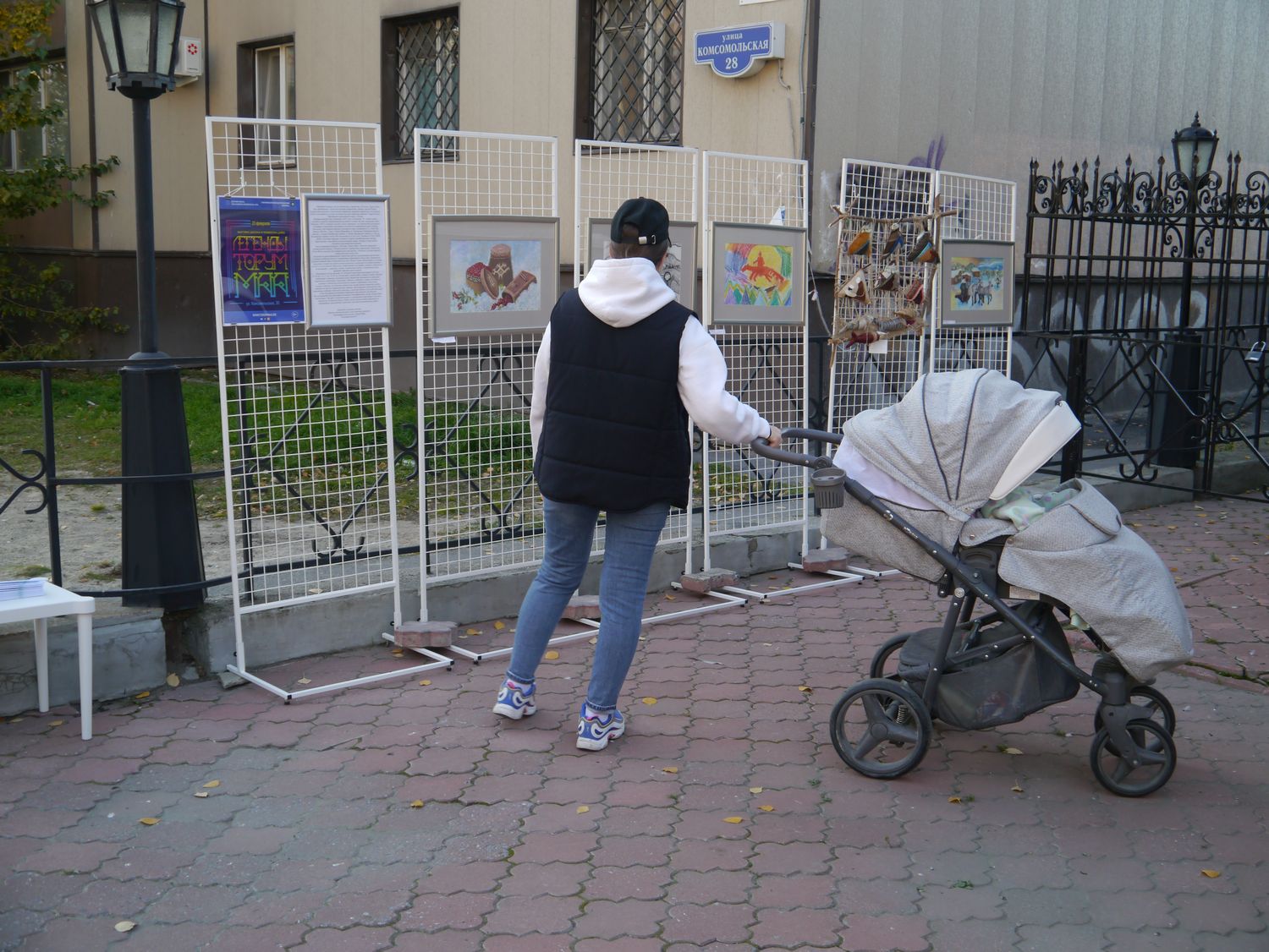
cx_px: 634
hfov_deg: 44.8
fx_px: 1540
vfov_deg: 34.4
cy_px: 476
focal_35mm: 42
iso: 160
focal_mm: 21
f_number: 4.5
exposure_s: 1/125
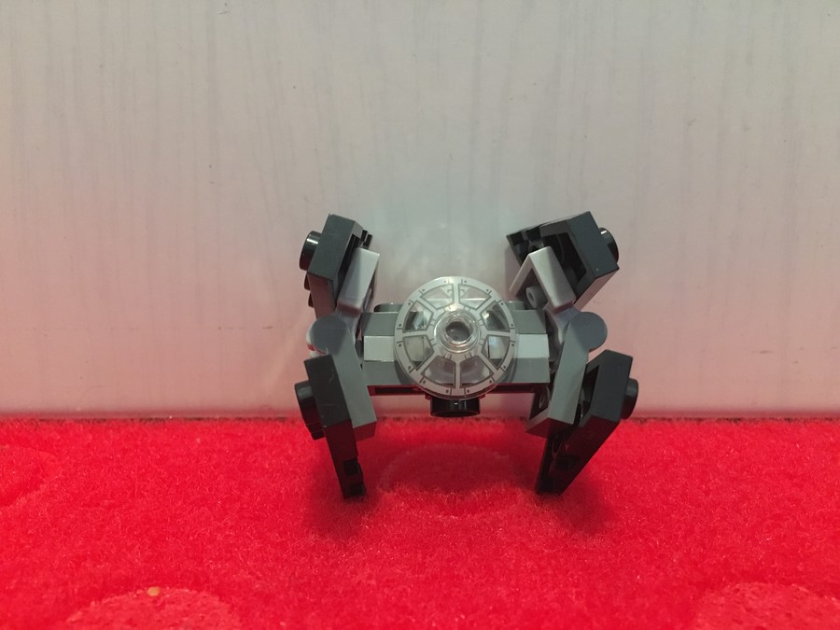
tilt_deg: -15.8
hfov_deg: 61.7
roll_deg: -0.5
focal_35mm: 29
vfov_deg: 48.2
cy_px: 315
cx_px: 420
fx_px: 704
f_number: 2.2
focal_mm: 4.15
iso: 640
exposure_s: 1/17
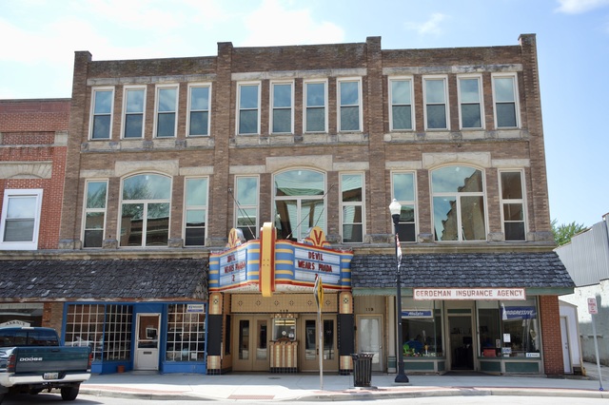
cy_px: 202
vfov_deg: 36.8
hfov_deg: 53.2
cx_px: 304
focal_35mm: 36
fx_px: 609
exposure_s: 1/200
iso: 100
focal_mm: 24
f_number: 7.1
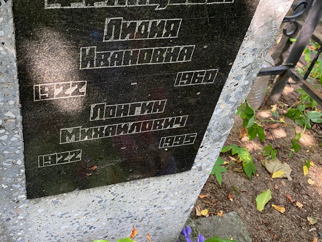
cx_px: 126
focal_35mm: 37
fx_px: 344
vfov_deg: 38.4
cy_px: 90
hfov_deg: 49.8
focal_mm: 4.25
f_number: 1.8
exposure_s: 1/75
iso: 125
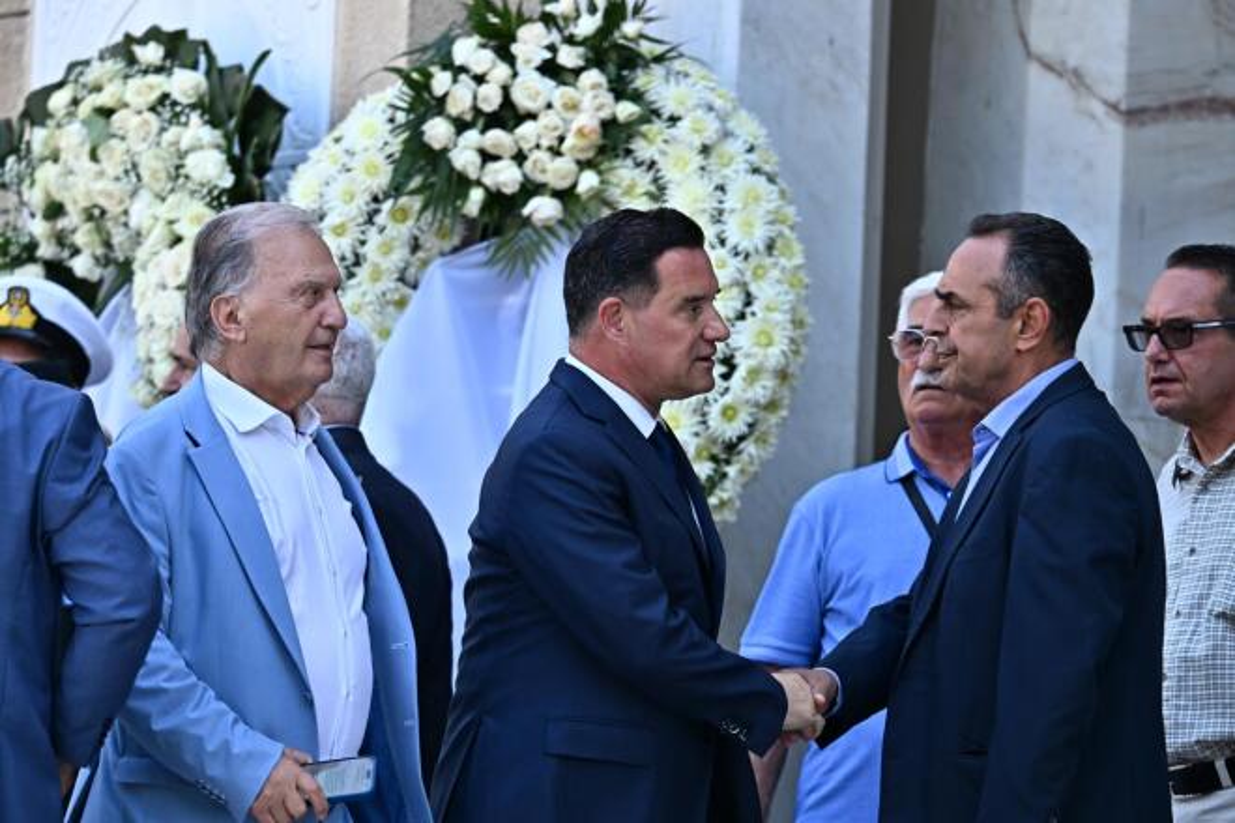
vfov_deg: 3.9
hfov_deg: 5.9
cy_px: 412
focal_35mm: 350
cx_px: 618
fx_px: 12006
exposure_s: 1/640
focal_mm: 350
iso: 1250
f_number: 7.1
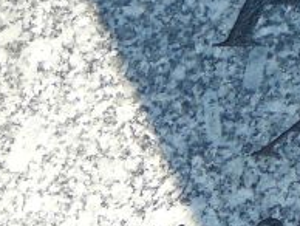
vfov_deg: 7.4
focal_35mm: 201
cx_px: 453
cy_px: 111
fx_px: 1744
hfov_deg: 9.5
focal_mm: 9.1
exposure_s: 1/200
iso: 80
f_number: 3.6
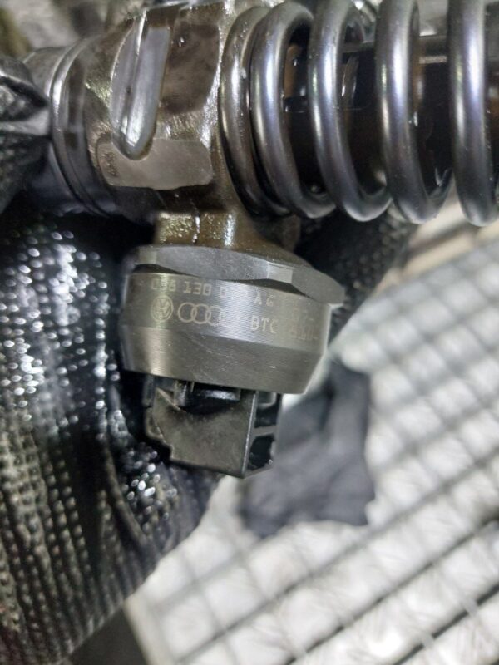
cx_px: 250
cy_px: 332
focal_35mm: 25
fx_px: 481
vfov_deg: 69.4
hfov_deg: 54.9
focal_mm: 5.23
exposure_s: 1/50
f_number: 1.8
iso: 500
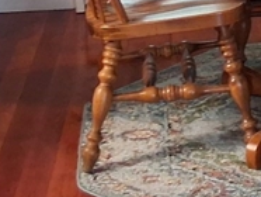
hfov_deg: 13.5
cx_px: 293
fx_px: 1080
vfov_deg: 10.0
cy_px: -114
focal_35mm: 143
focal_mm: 3.98
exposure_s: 1/60
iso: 640
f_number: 1.8
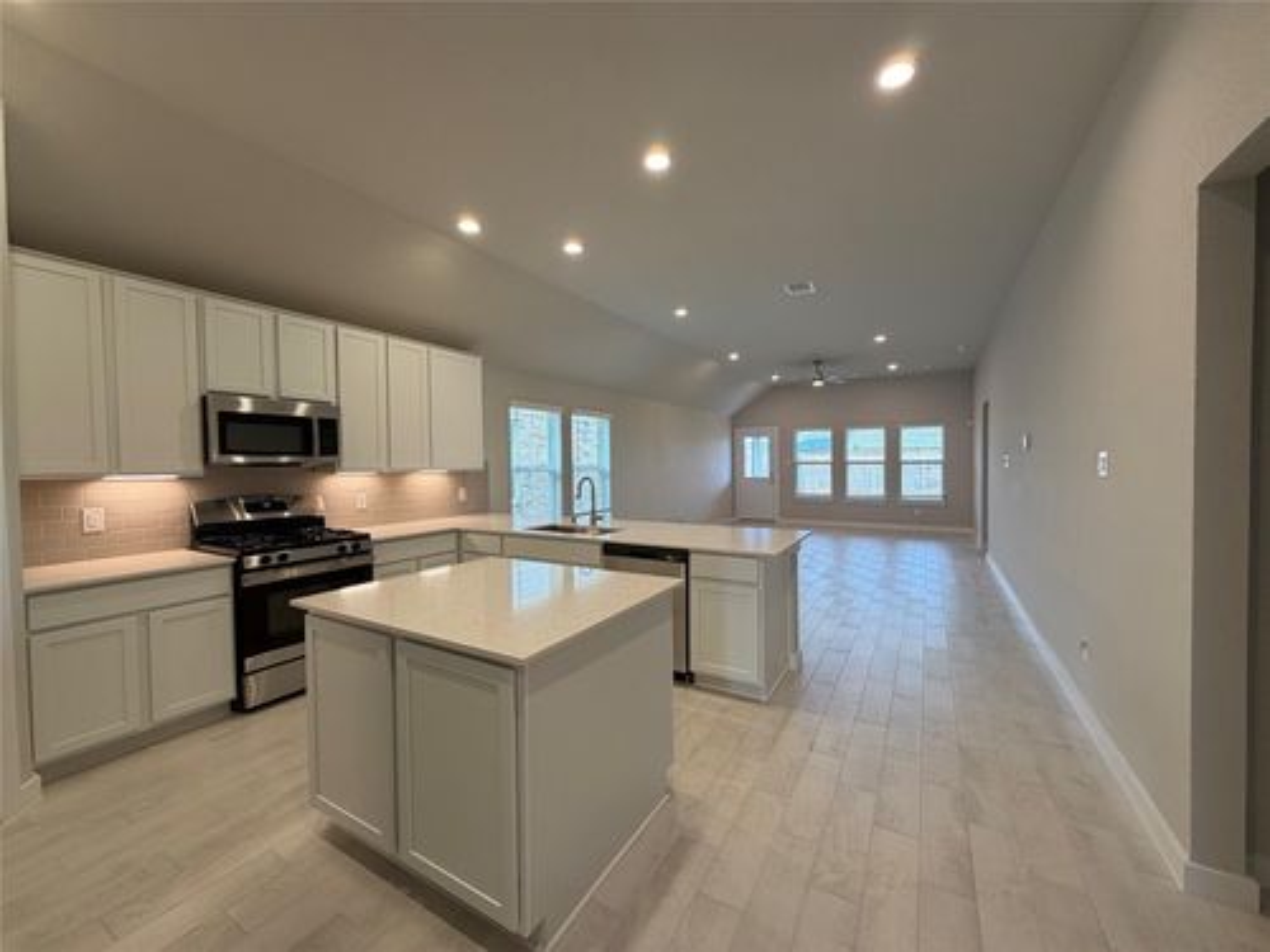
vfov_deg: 85.7
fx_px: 514
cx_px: 635
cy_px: 476
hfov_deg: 102.1
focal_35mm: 14
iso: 125
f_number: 2.2
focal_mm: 2.22
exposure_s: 1/120
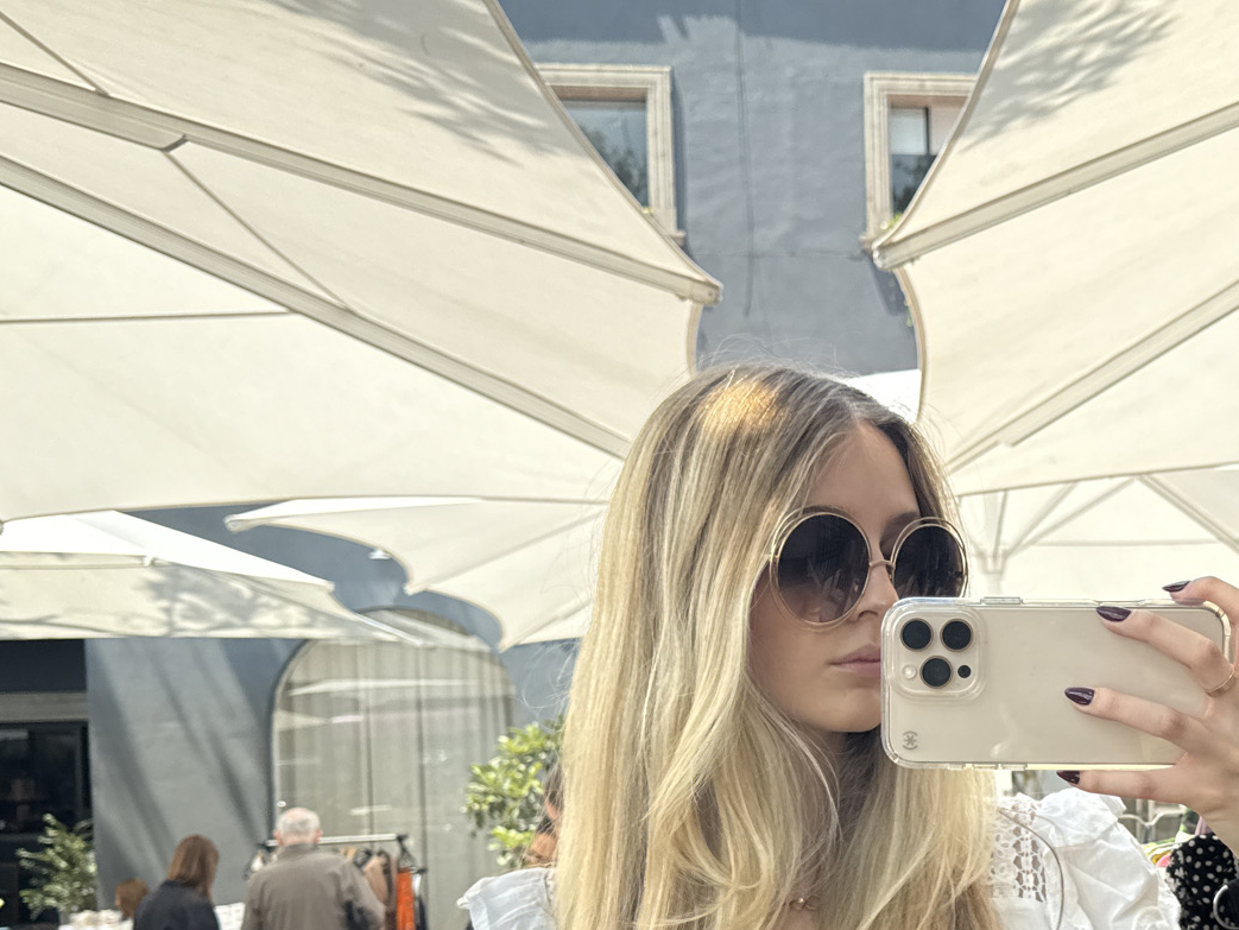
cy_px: 824
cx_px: 972
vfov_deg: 30.3
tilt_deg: -9.0
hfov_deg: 39.8
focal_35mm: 46
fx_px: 1647
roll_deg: +2.4
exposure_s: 1/1493
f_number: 1.78
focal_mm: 6.76
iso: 80
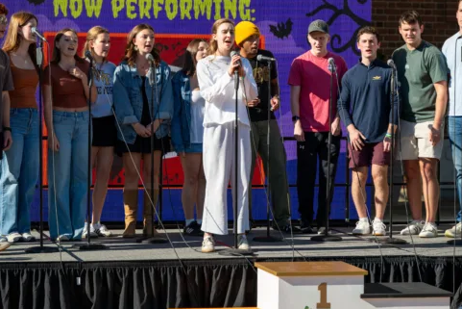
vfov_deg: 10.9
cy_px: 117
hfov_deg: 16.3
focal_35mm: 126
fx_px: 1617
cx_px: 213
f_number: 2.8
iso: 125
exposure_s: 1/2000
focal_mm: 101
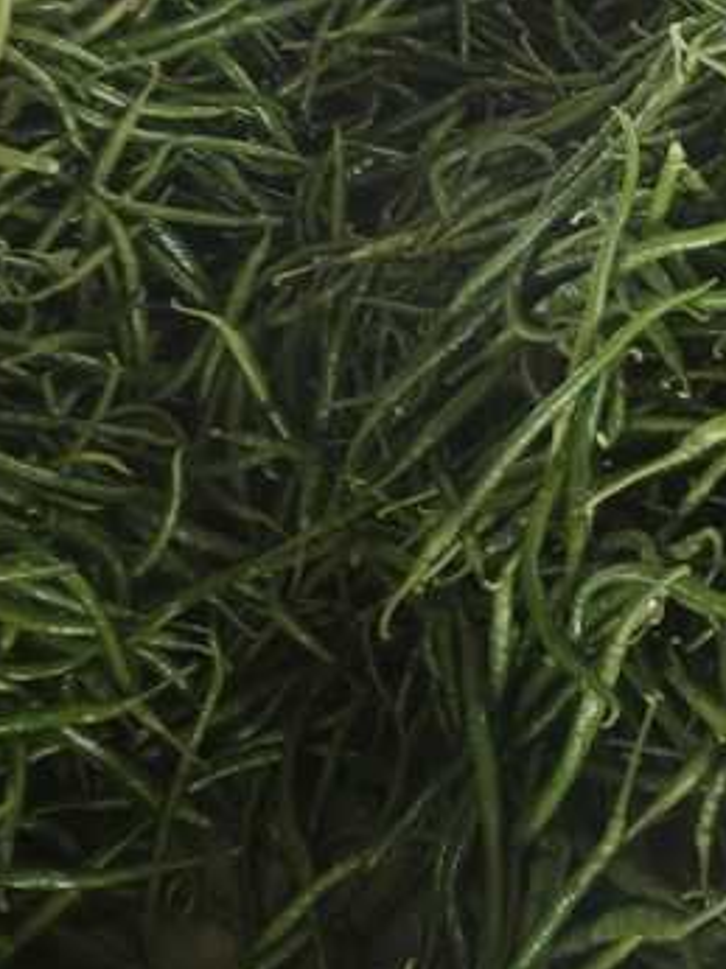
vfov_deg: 24.4
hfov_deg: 17.8
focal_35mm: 74
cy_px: -125
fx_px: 2072
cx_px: 1090
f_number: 1.75
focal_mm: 5.25
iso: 2419
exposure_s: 1/25
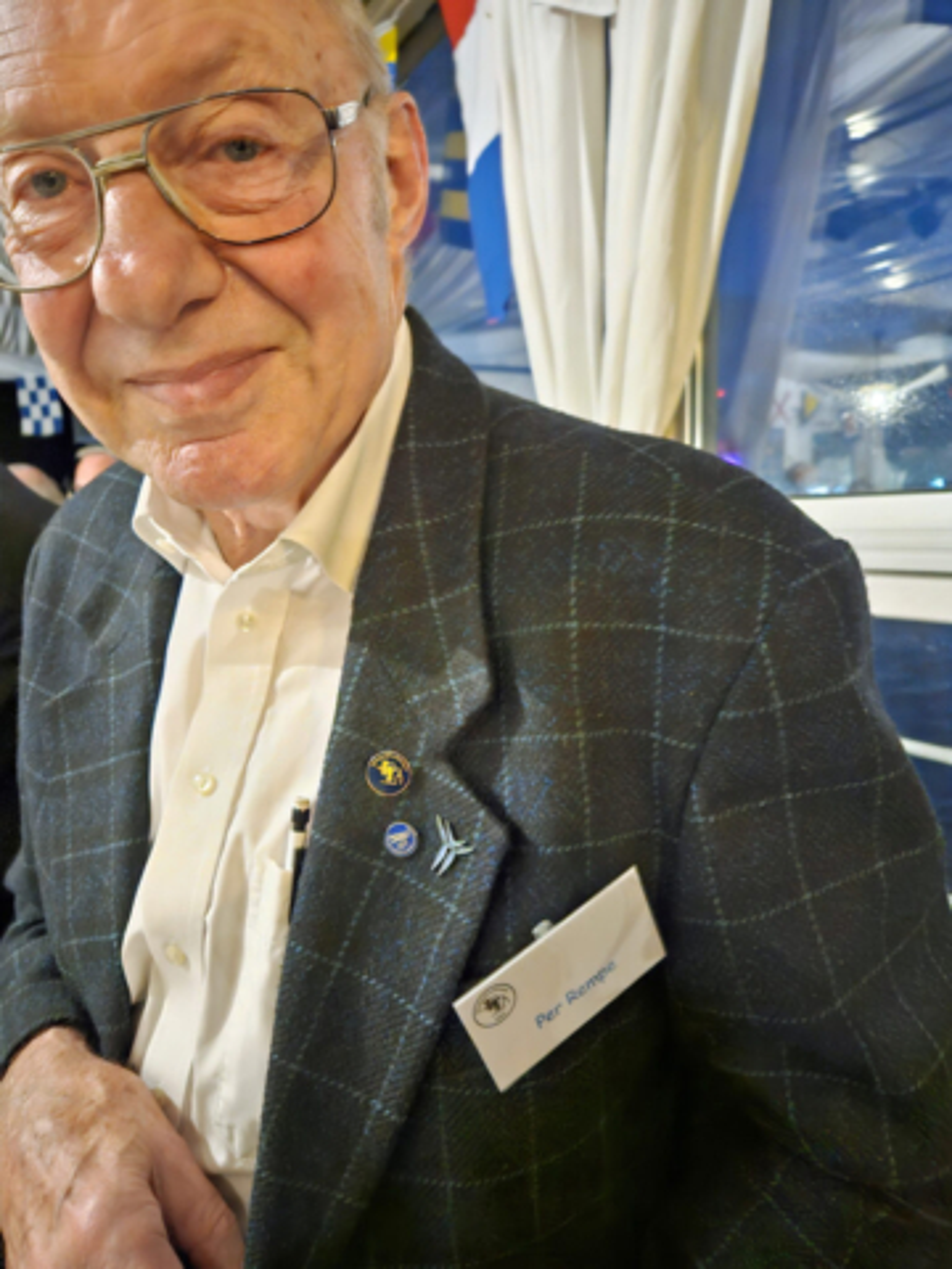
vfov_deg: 73.9
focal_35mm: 23
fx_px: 843
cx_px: 476
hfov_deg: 58.9
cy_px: 634
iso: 1600
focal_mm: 5.4
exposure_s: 1/14
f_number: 1.8
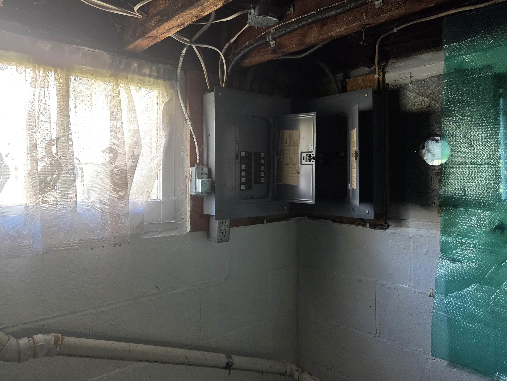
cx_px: 253
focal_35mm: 26
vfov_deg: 53.0
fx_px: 381
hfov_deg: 67.3
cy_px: 174
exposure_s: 1/120
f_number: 1.8
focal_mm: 5.4
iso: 640
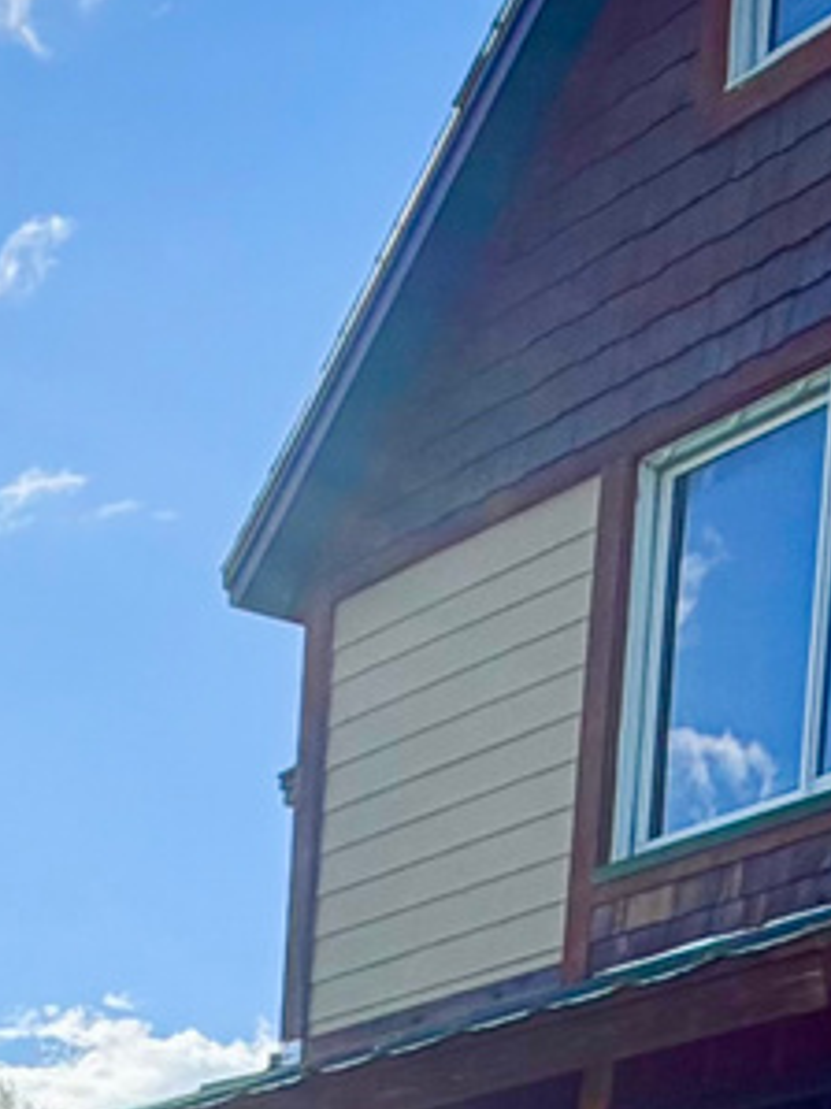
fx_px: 3075
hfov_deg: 14.4
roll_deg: -1.4
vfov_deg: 16.6
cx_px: -397
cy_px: 2070
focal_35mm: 96
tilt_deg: -5.7
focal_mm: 2.22
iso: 32
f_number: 2.2
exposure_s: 1/942
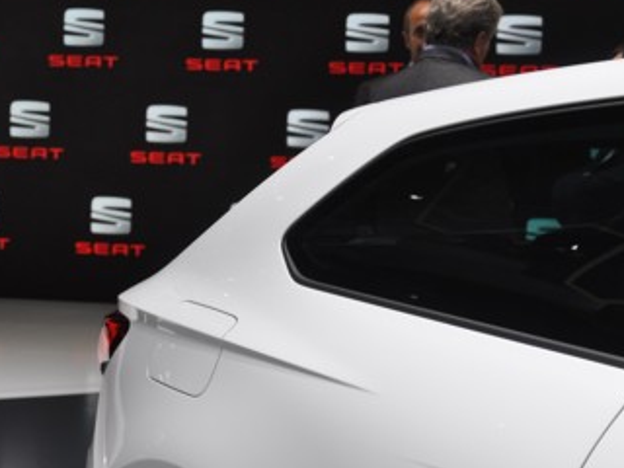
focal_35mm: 79
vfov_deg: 18.7
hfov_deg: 24.7
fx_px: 1420
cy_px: 199
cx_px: 244
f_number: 4.5
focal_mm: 35
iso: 400
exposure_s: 1/60
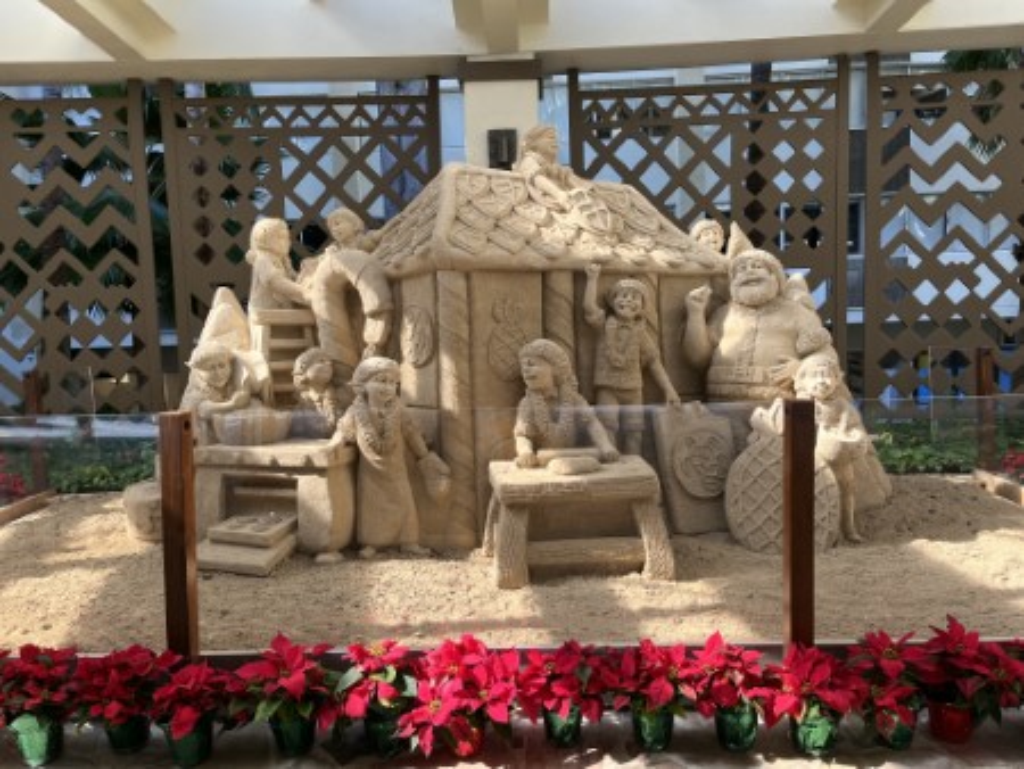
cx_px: 512
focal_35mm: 26
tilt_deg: -5.8
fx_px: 770
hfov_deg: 67.3
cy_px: 384
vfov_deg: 53.1
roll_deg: +1.7
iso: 40
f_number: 1.6
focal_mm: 5.1
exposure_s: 1/167
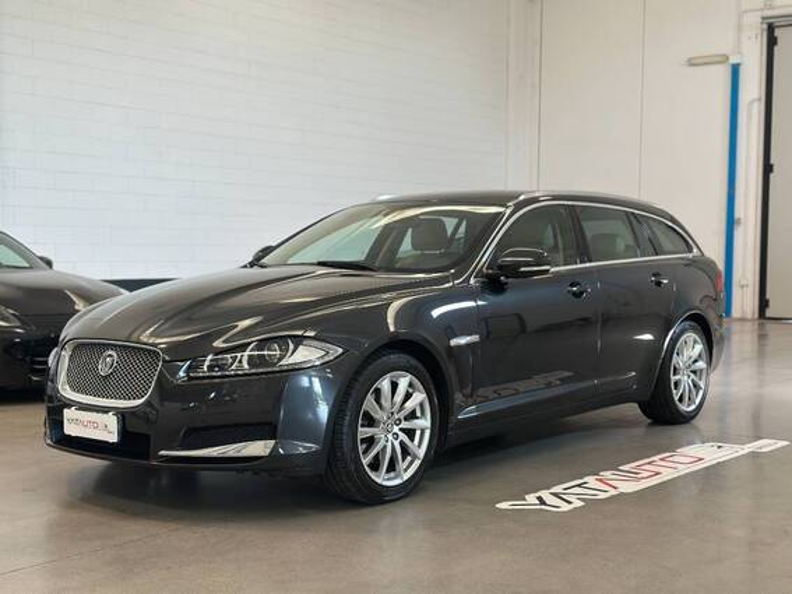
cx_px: 396
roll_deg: -0.1
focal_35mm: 48
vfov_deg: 30.3
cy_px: 297
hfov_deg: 39.7
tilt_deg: -3.0
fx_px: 1098
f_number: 1.78
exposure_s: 1/100
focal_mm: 6.86
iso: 80
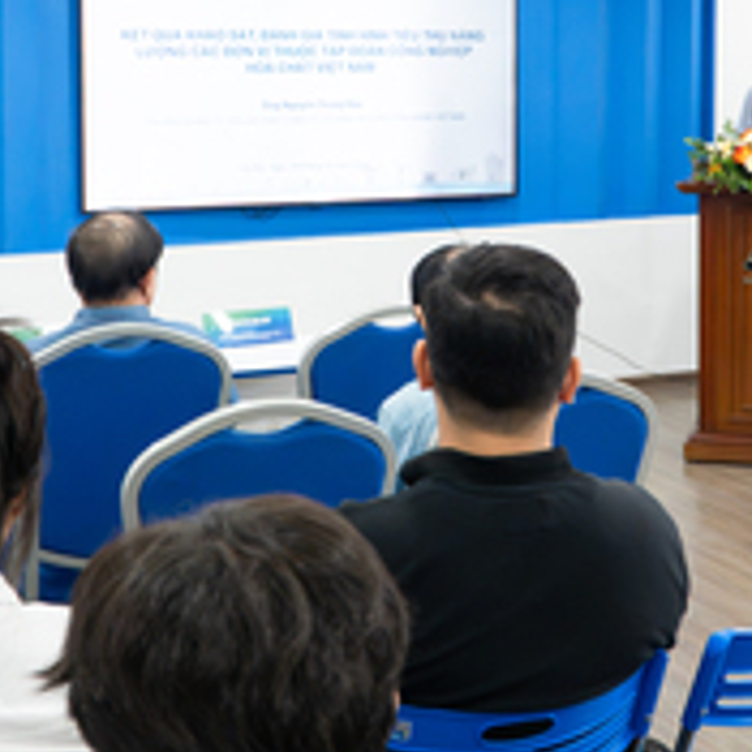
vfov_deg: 26.8
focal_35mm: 63
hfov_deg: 27.3
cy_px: 150
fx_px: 1548
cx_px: 421
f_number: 4
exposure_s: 1/125
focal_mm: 18
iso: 1600
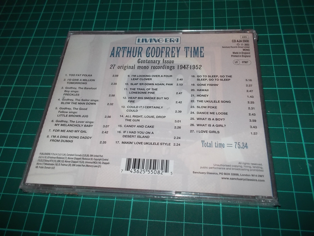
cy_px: 118
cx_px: 157
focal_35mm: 29
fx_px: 263
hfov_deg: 61.7
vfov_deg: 48.2
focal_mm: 4.1
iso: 200
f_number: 3.3
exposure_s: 1/30
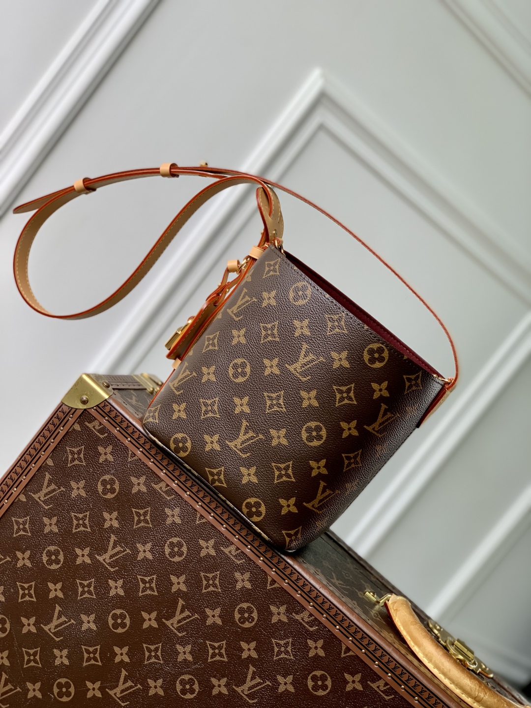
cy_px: 354
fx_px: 1064
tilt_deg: -6.1
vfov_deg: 36.8
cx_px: 266
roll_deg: -38.0
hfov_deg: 28.0
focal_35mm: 52
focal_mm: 6
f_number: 2.4
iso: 20
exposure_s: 1/122
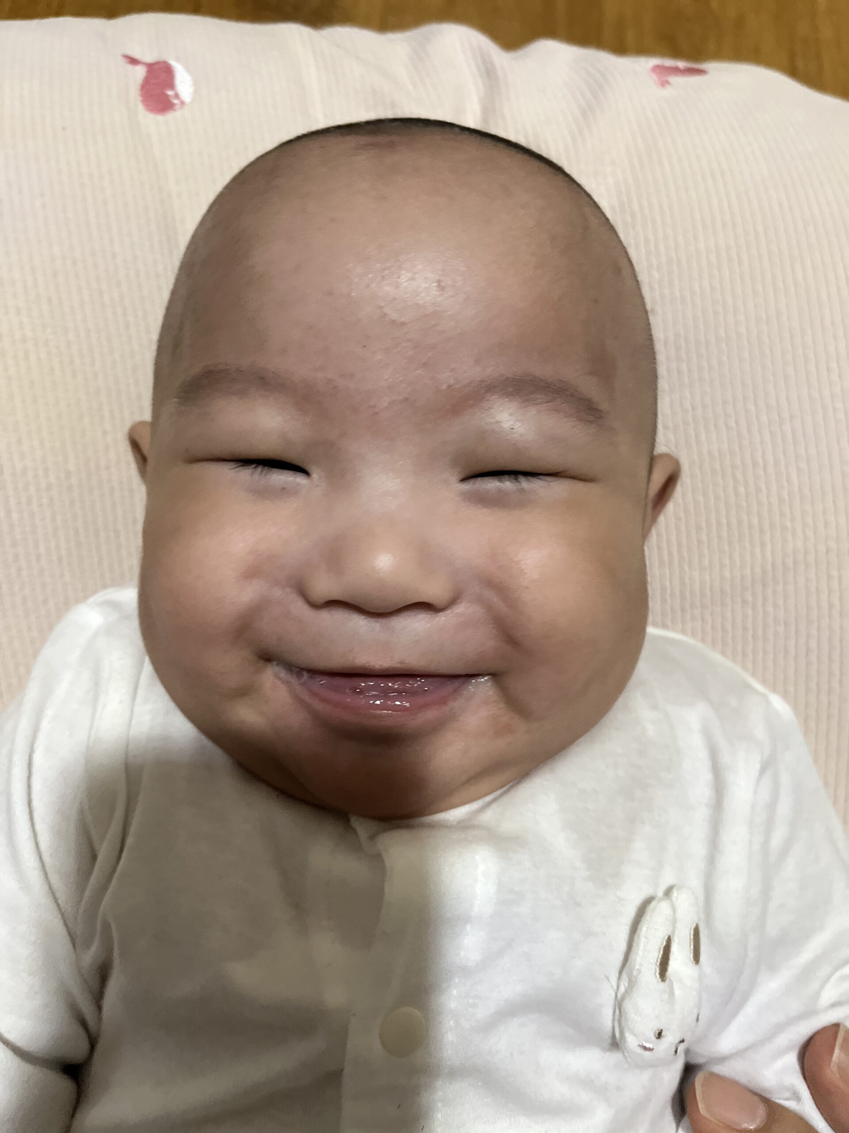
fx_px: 850
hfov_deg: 53.1
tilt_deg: -74.7
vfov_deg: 67.3
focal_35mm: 26
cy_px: 566
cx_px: 424
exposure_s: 1/60
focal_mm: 5.1
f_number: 1.6
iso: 500
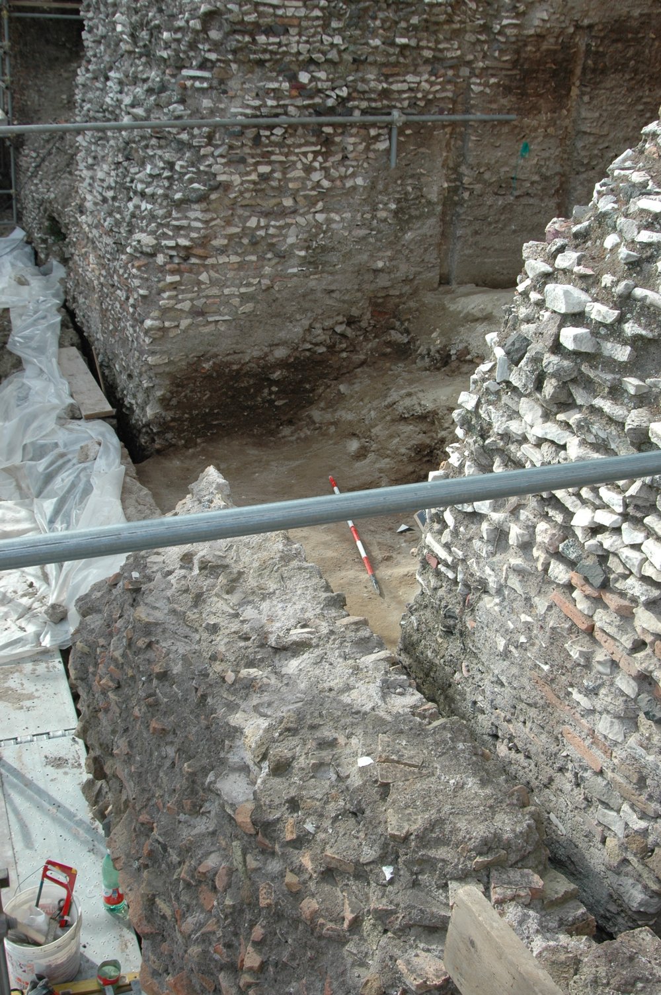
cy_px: 498
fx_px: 994
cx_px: 330
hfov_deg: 36.8
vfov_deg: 53.2
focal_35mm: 36
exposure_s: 1/200
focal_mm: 24
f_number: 7.1
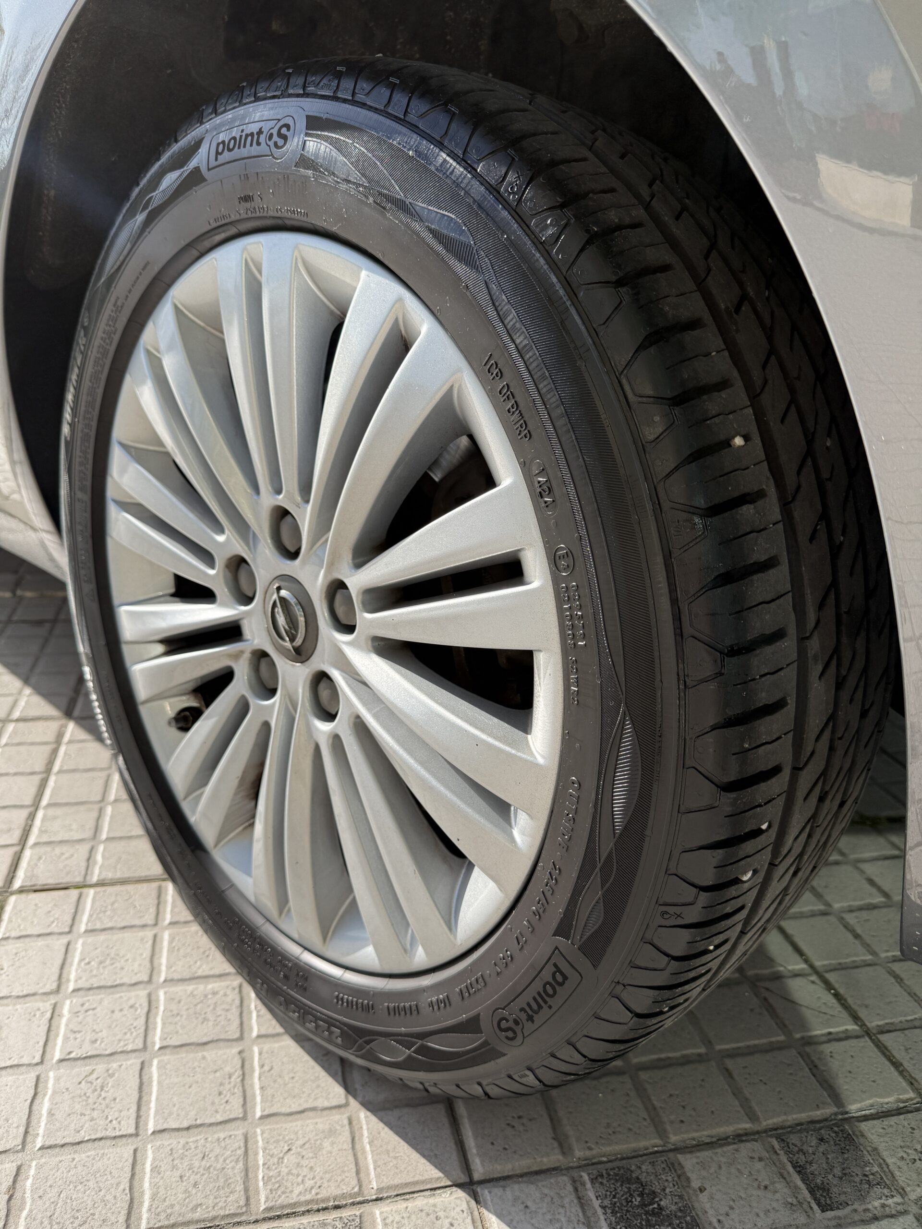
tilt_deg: -21.1
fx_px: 852
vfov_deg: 71.6
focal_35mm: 24
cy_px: 614
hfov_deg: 56.8
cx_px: 461
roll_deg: -5.1
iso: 80
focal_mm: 6.76
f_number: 1.78
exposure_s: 1/3279
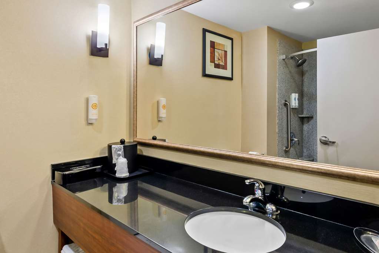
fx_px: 189
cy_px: 126
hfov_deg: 90.0
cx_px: 190
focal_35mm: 18
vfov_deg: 67.4
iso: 200
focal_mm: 12
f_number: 8
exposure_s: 1/1.25
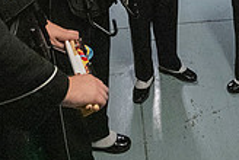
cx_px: 159
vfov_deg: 21.3
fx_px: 352
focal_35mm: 53
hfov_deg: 37.1
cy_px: -85
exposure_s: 1/500
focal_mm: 15
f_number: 4
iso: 12800
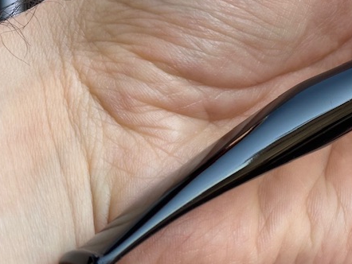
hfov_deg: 13.8
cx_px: 410
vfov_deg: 10.6
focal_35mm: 139
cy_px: -3
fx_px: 1414
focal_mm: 6.86
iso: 64
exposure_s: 1/407
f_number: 1.78
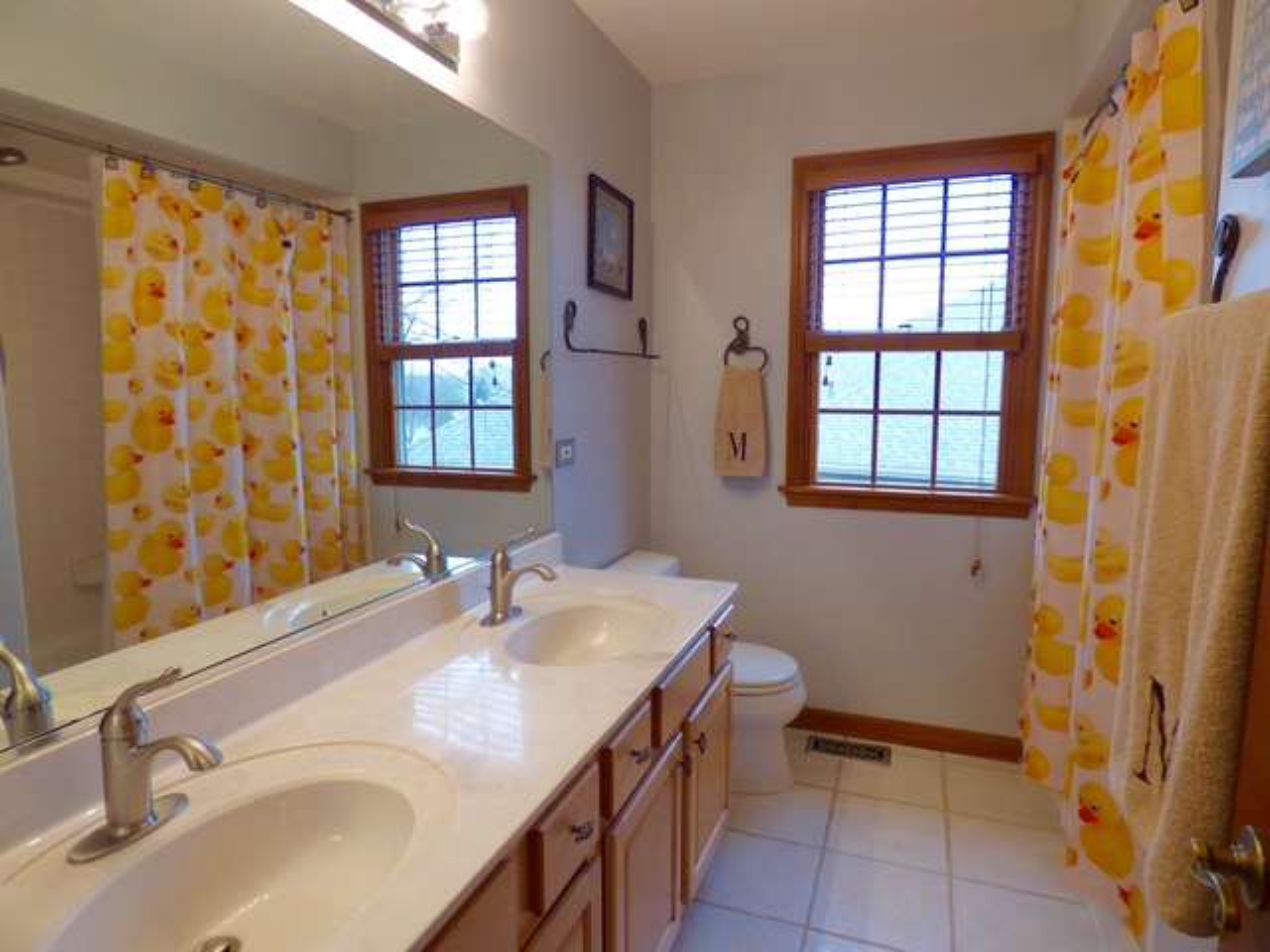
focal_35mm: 20
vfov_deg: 66.0
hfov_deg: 81.7
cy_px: 476
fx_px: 734
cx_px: 635
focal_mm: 3.58
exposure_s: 1/60
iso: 125
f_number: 2.8
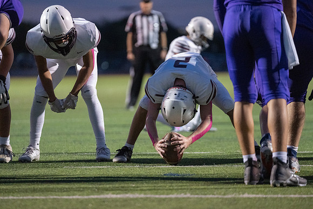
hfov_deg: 9.9
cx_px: 156
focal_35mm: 207
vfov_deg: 6.6
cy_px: 104
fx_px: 1801
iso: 12800
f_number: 2.8
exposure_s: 1/1250
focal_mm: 192
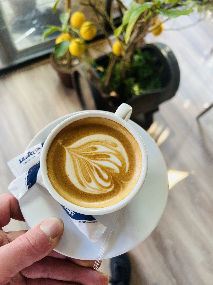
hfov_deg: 53.1
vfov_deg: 67.3
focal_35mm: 26
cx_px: 106
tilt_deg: -67.6
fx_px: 213
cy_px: 142
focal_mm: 5.7
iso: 64
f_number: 1.5
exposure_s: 1/100
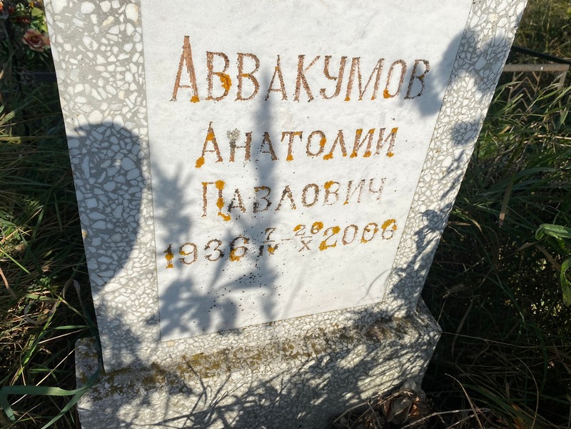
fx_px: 429
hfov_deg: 67.3
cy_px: 214
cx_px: 286
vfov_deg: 53.1
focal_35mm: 26
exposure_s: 1/6410
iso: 32
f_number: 1.8
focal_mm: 4.25
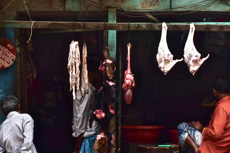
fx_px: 415
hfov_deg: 30.9
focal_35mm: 65
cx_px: 104
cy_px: 113
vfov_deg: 20.8
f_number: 22
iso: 800
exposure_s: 1/80
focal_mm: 24
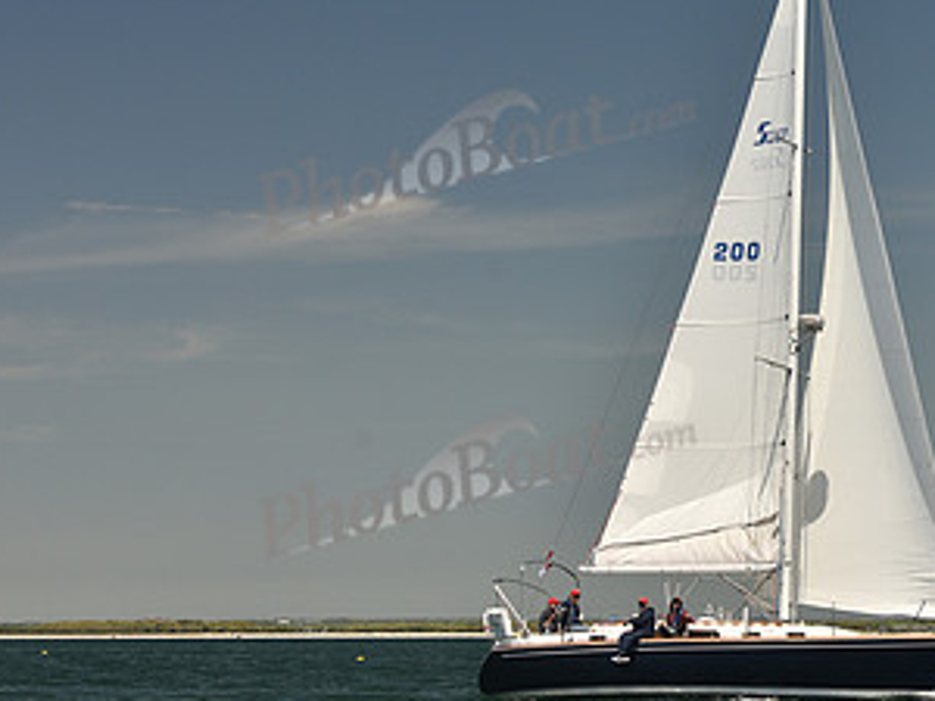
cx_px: 860
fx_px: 3917
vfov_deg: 10.2
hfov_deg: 13.5
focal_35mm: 145
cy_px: 273
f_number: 6.3
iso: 250
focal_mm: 78
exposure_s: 1/800
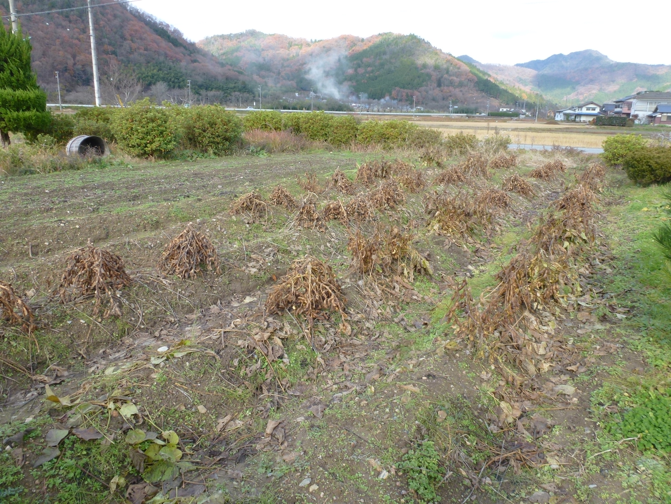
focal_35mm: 24
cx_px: 336
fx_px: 465
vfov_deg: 56.8
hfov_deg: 71.6
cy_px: 252
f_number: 4
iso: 100
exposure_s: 1/200
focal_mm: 4.3
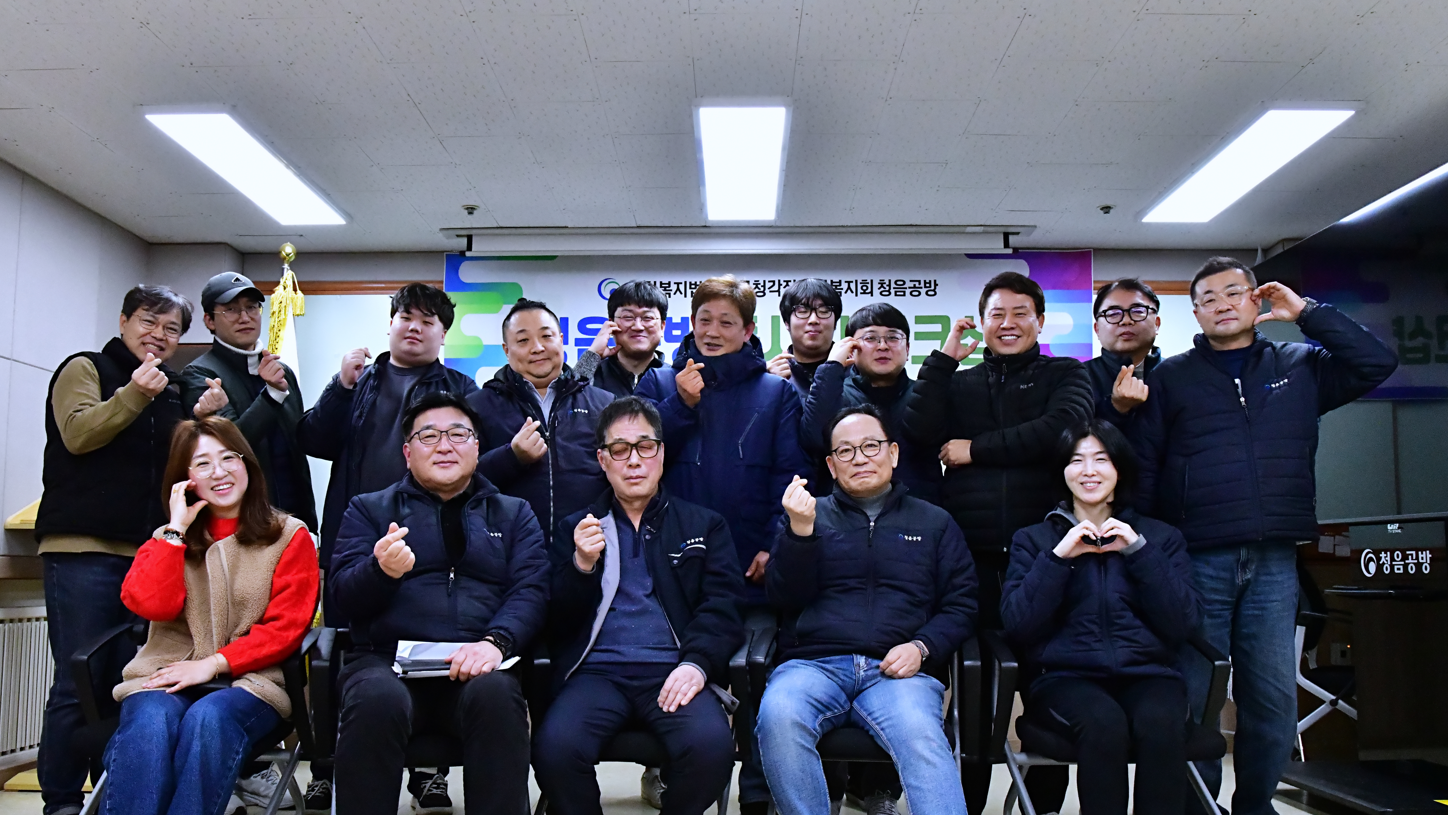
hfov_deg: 62.6
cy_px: 477
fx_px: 1190
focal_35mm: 31
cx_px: 697
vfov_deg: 37.7
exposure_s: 1/250
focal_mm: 28
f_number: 8
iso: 10000
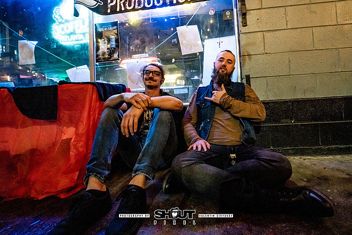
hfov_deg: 96.0
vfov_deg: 73.3
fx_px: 157
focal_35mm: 16
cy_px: 101
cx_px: 201
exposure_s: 1/160
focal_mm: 14
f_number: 2.8
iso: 3200
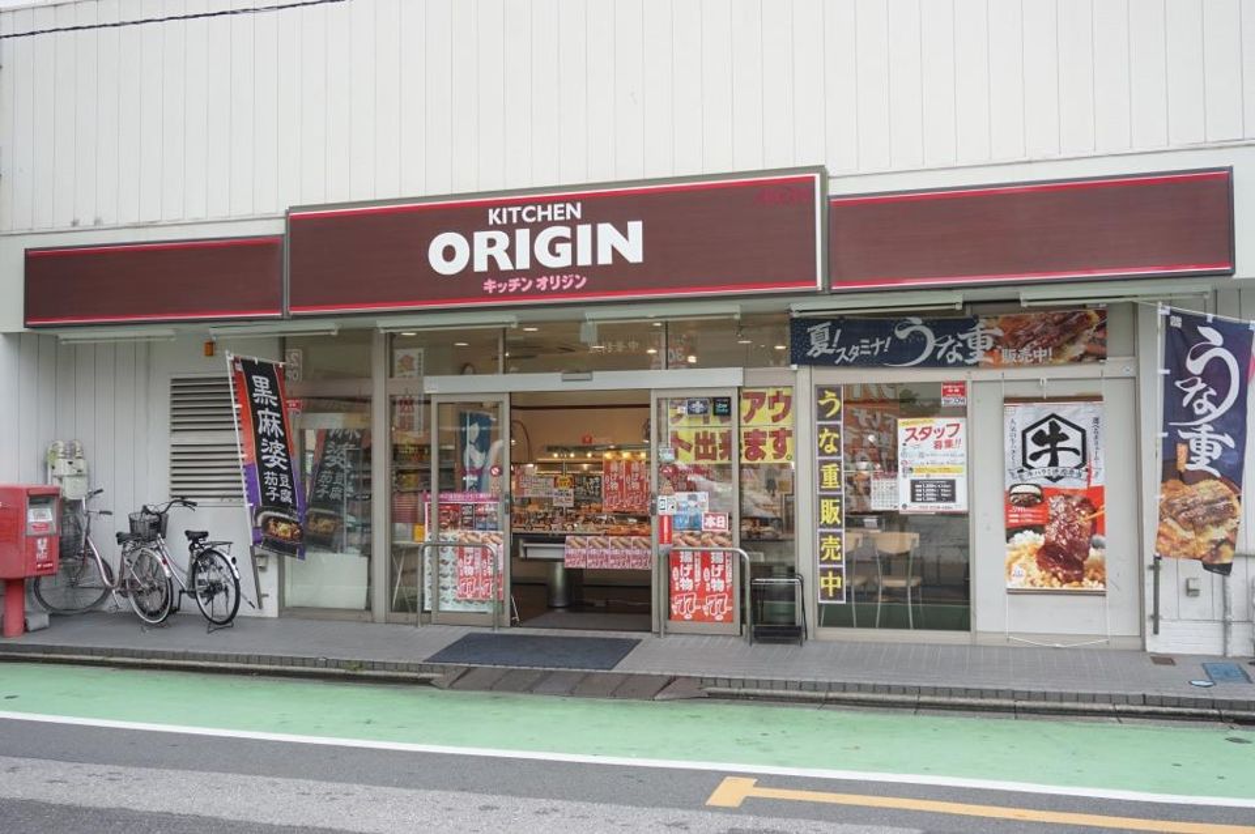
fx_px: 1149
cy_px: 417
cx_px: 628
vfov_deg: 39.9
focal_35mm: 33
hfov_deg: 57.3
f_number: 5.6
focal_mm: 22
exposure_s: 1/80
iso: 100
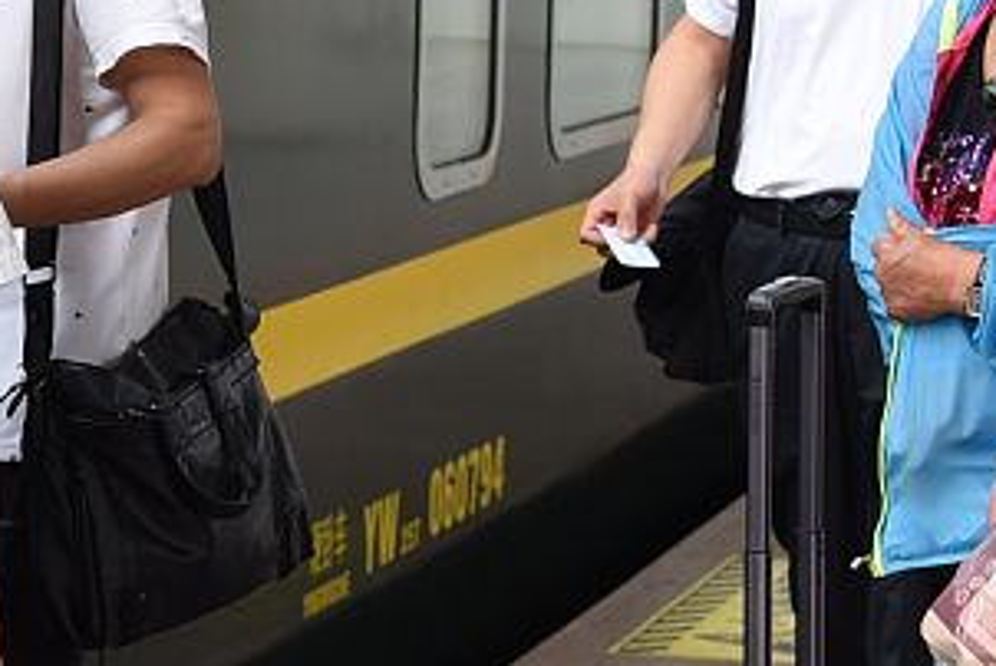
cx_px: 66
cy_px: 414
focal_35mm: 151
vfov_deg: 9.1
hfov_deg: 13.4
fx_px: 4182
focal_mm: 38
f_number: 4
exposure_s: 1/400
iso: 400
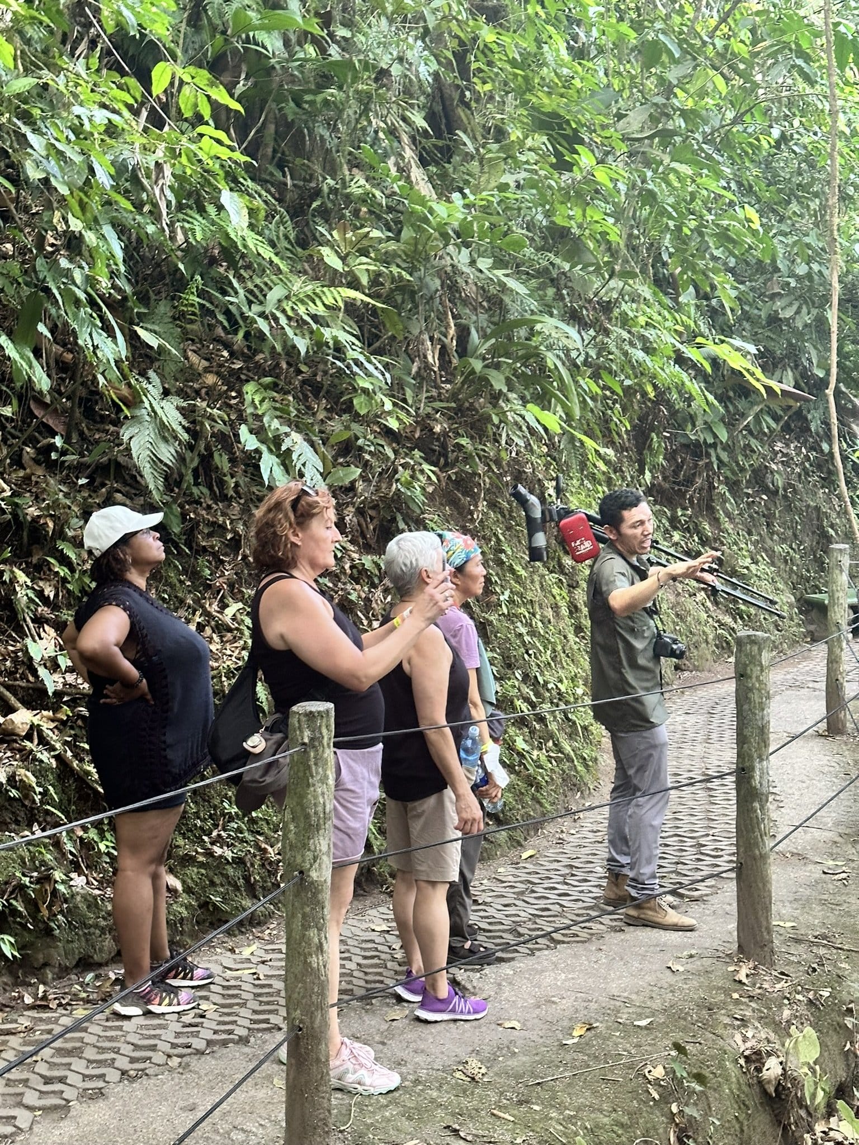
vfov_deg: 39.7
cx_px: 430
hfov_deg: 30.3
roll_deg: +2.5
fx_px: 1588
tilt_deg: -3.4
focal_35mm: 48
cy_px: 572
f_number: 1.78
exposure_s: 1/40
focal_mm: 6.86
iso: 400
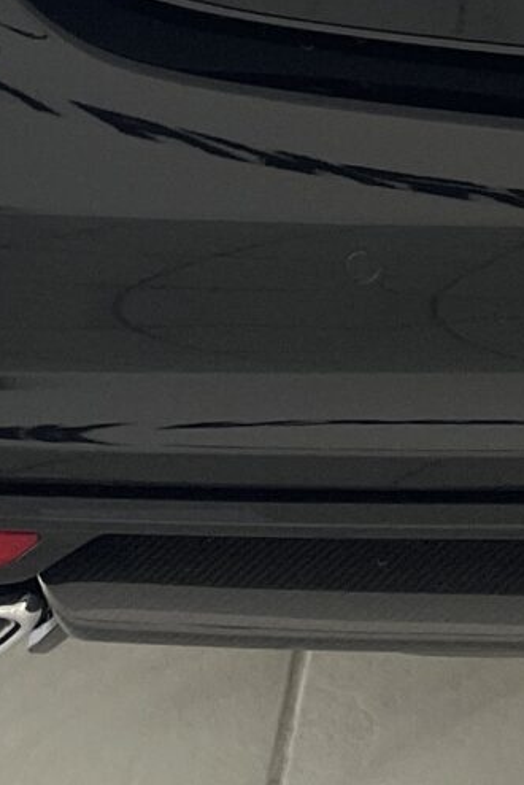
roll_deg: -0.8
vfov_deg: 13.4
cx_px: 799
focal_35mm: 140
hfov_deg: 9.5
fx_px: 3052
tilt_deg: -14.9
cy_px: -550
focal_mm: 4.2
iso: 100
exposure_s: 1/121
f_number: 1.6
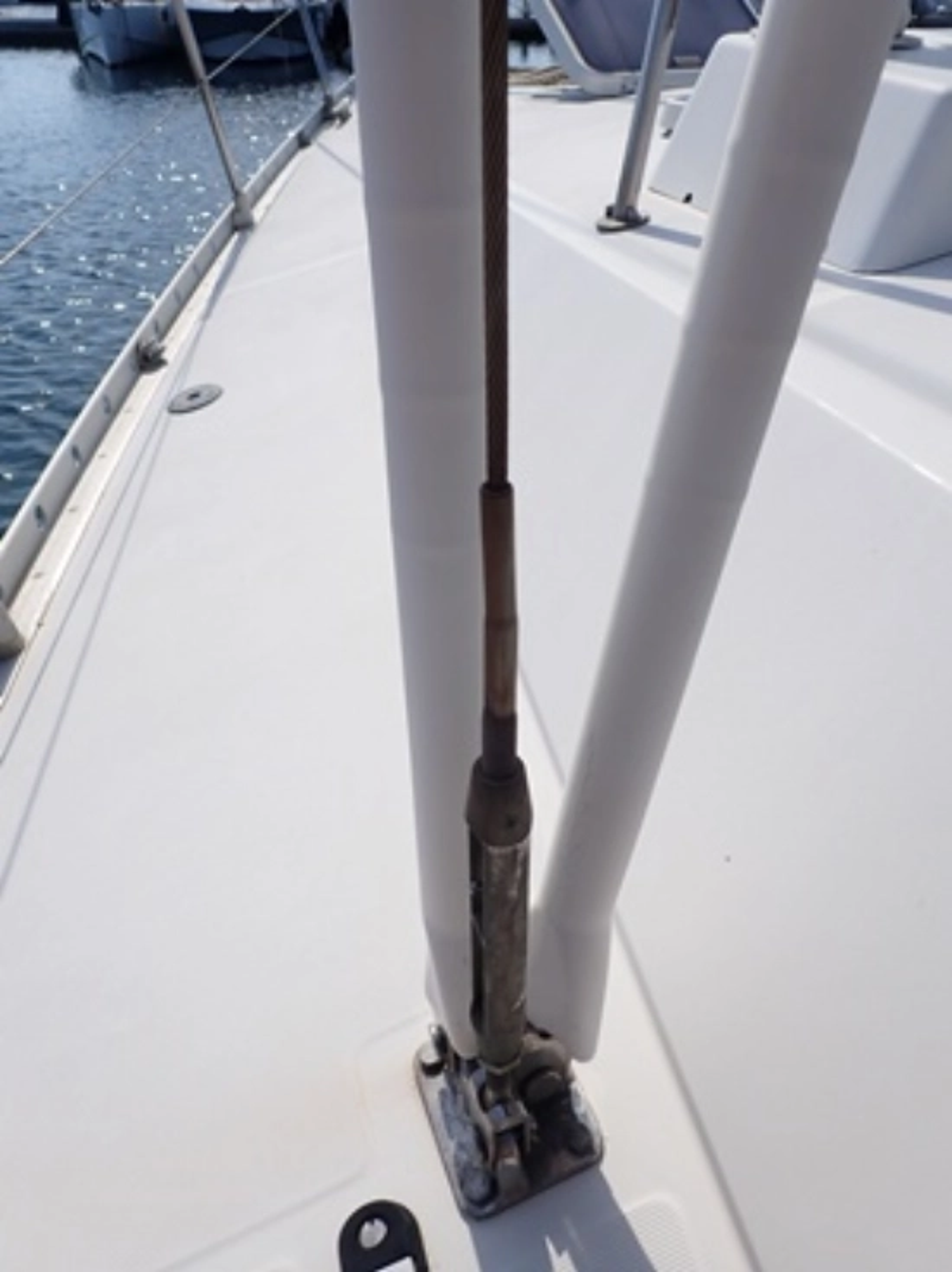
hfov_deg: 54.9
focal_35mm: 25
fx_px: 917
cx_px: 476
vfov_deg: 69.4
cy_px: 636
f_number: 8
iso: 100
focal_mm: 4.5
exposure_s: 1/320
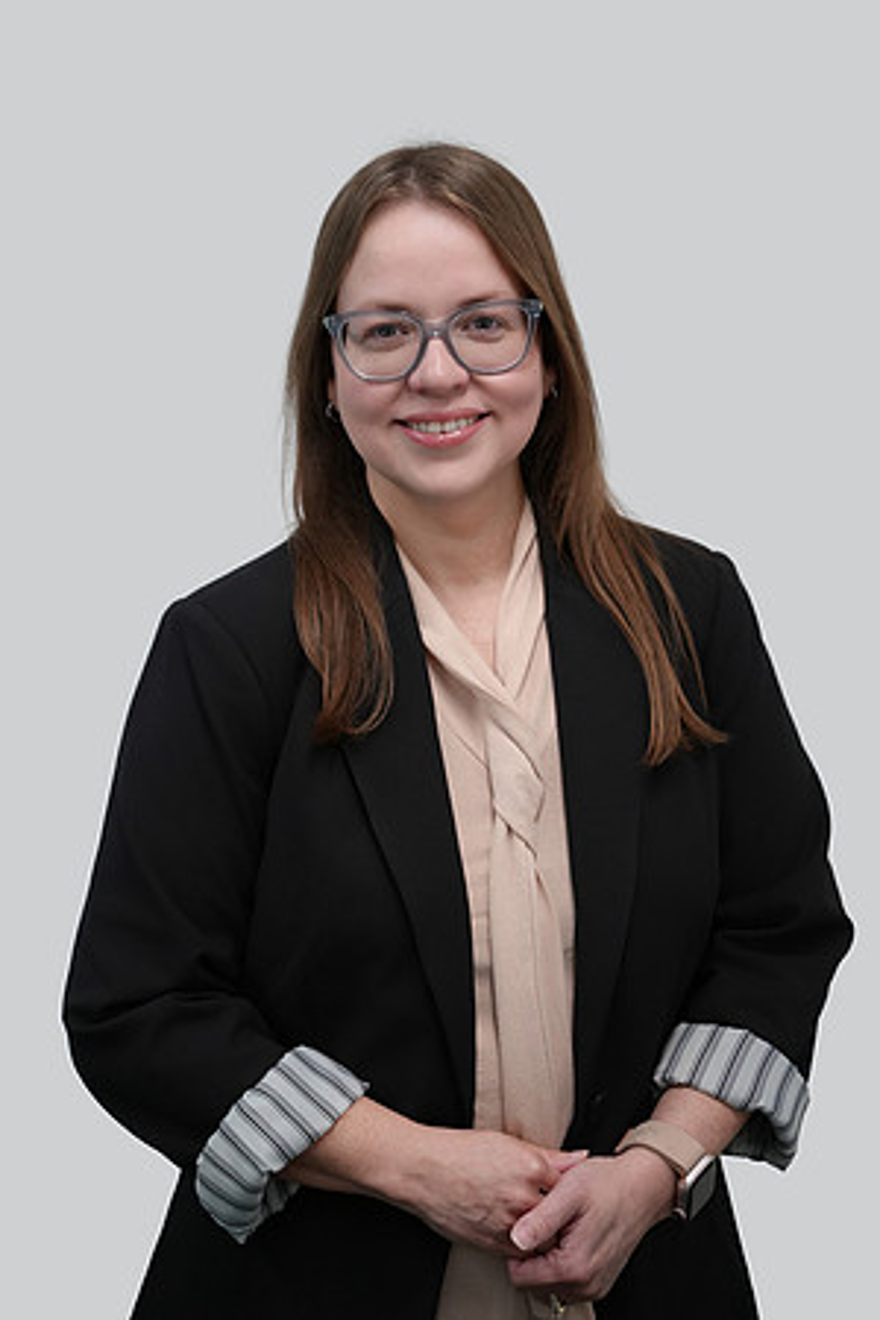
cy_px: 660
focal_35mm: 65
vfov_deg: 31.0
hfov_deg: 20.9
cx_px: 440
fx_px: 2383
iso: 1600
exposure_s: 1/160
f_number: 4
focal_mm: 65
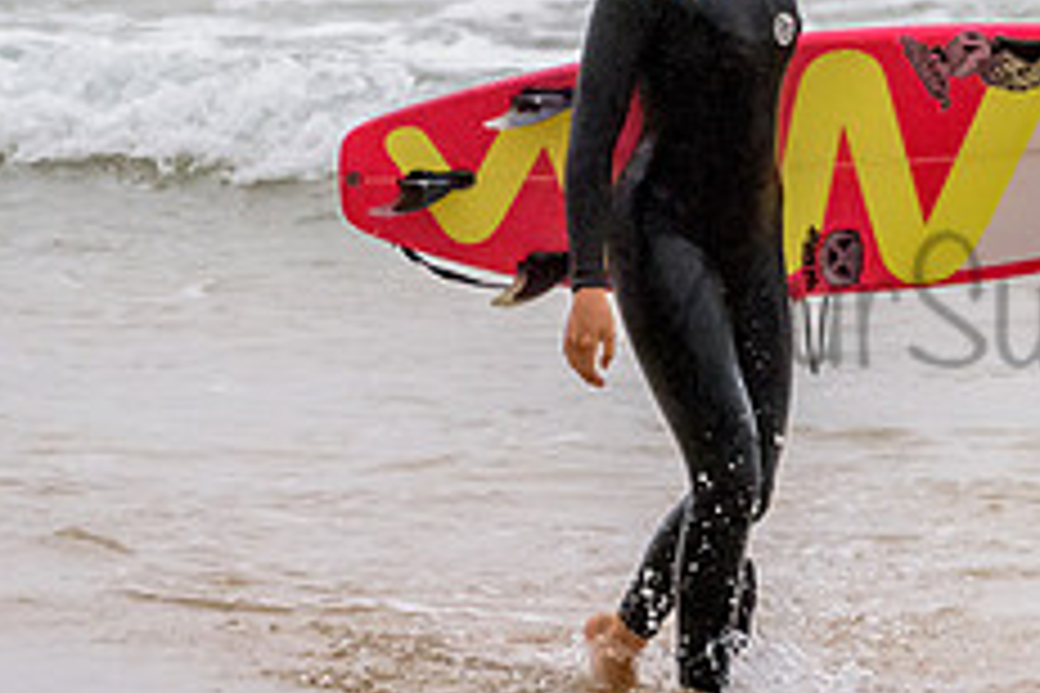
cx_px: 812
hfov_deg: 1.3
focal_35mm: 1537
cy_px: 261
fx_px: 44399
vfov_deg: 0.9
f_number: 5.6
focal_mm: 500
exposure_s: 1/1000
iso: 1250
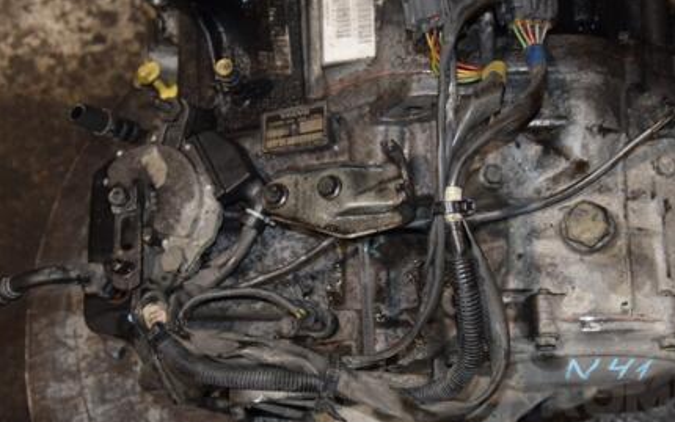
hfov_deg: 27.5
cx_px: 433
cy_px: 184
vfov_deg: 17.5
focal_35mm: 75
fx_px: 1375
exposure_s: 1/60
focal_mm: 35
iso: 800
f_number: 5
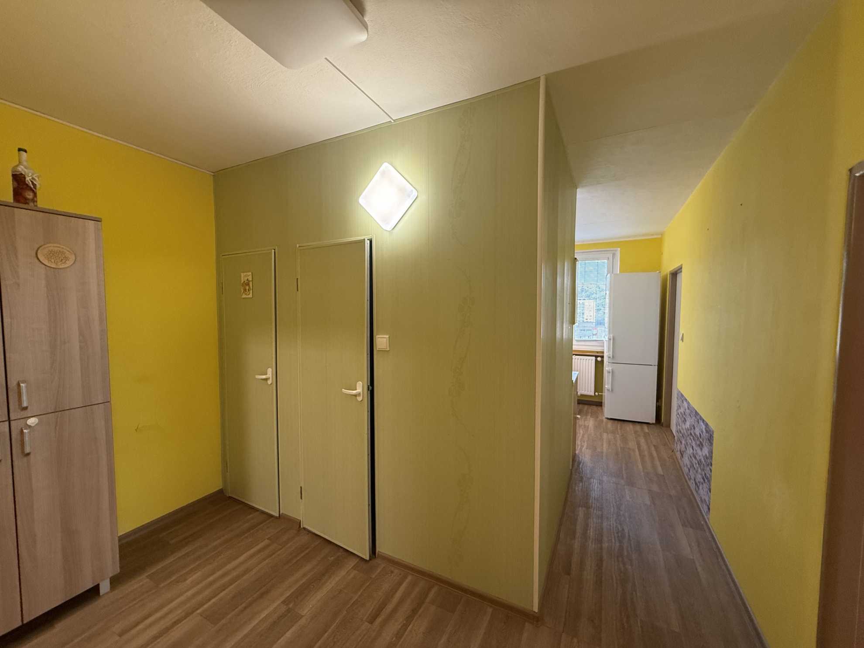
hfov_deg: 102.1
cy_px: 324
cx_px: 432
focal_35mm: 14
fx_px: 349
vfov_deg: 85.7
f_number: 2.2
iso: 320
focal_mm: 2.22
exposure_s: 1/100
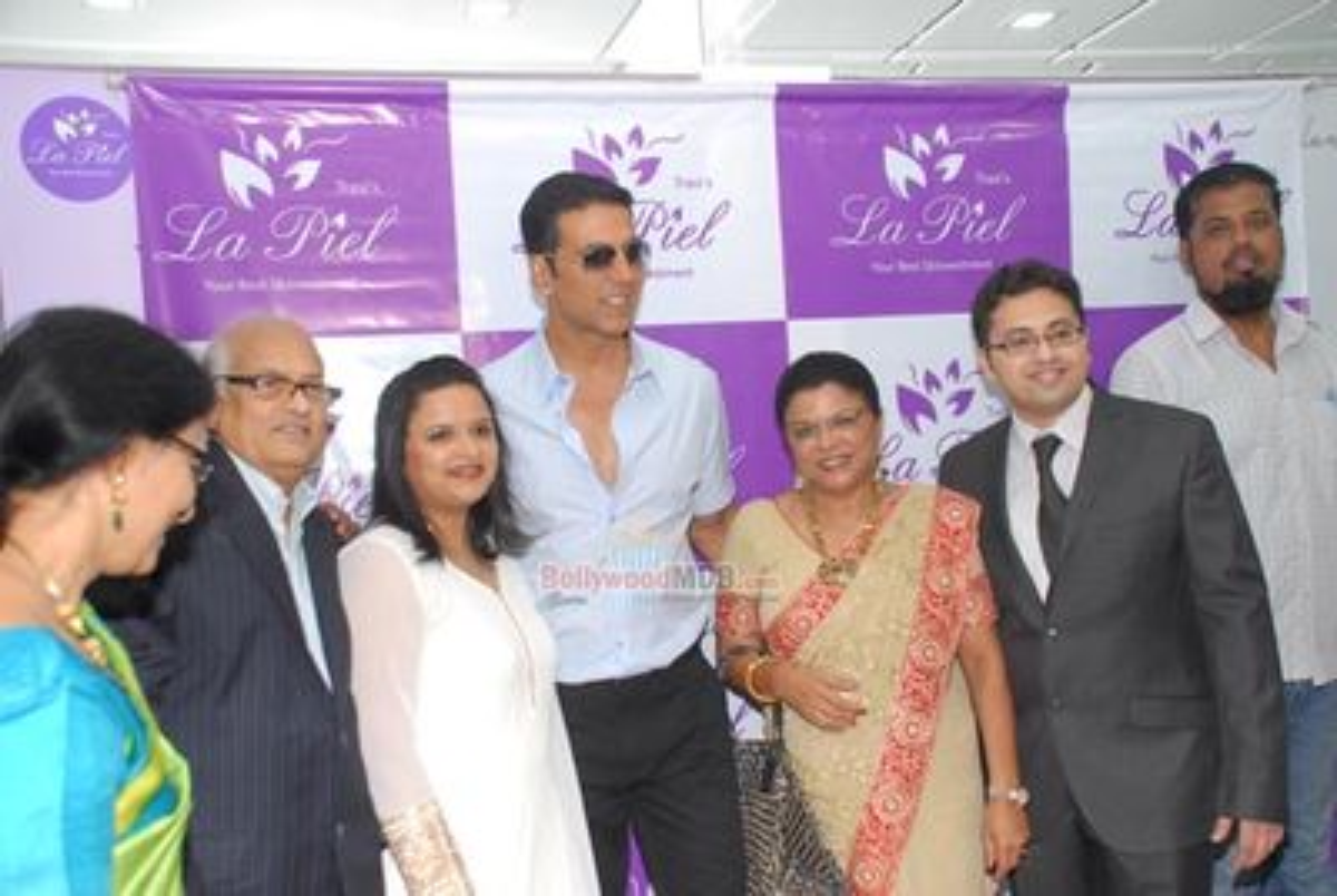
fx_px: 1339
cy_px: 448
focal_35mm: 36
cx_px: 668
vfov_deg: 37.0
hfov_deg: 53.1
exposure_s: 1/125
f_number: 3.8
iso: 400
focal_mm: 24
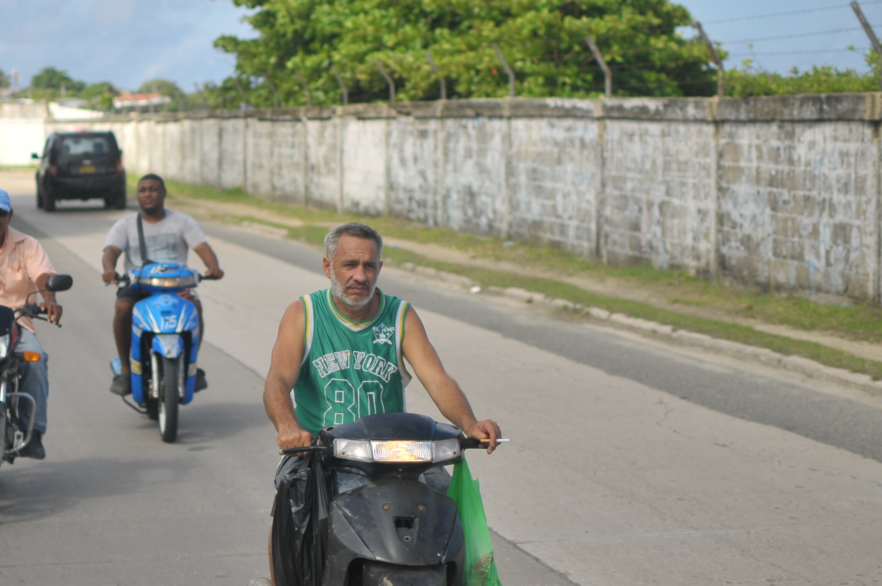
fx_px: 2421
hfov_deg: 20.5
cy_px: 313
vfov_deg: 13.8
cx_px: 224
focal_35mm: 99
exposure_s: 1/3200
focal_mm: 35
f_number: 1.8
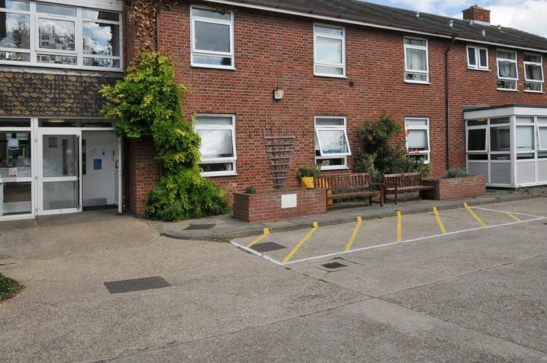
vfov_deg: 42.1
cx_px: 291
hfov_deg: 60.8
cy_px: 124
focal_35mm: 31
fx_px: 466
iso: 200
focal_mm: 15
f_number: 13
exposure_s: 1/50
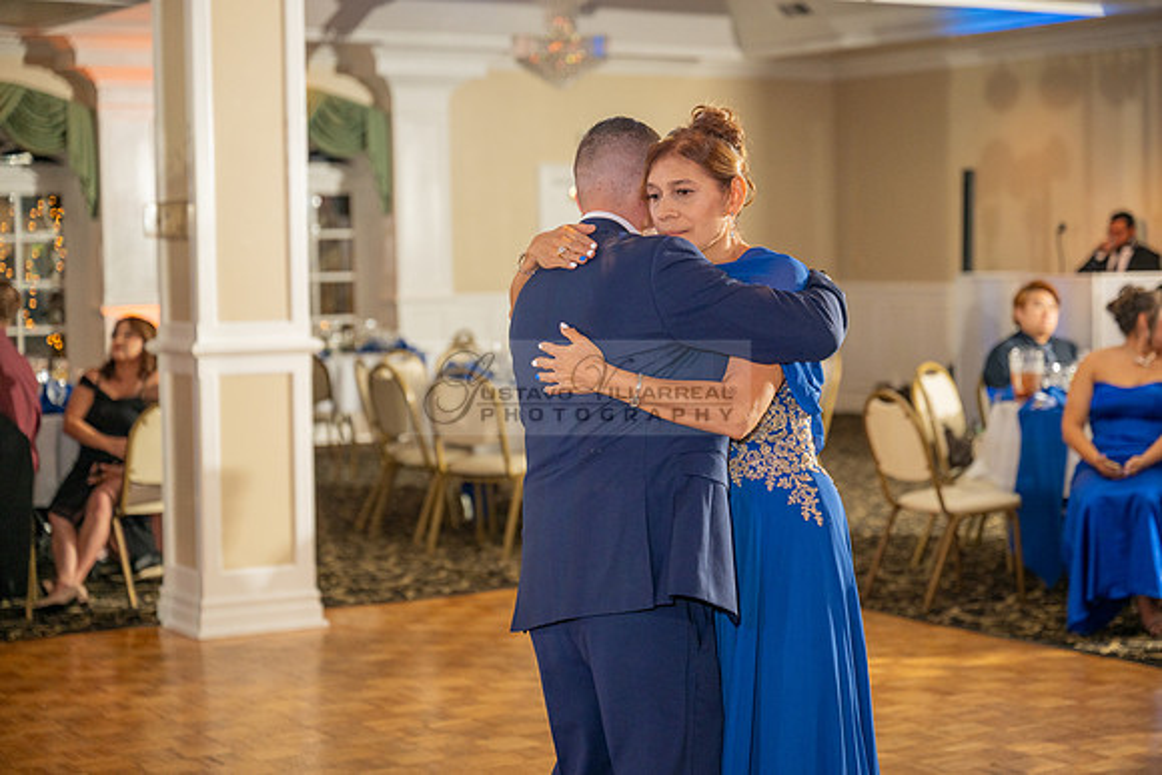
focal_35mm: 70
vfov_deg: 19.5
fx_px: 2260
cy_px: 388
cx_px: 581
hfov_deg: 28.8
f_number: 3.2
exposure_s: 1/160
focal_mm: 70
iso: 640
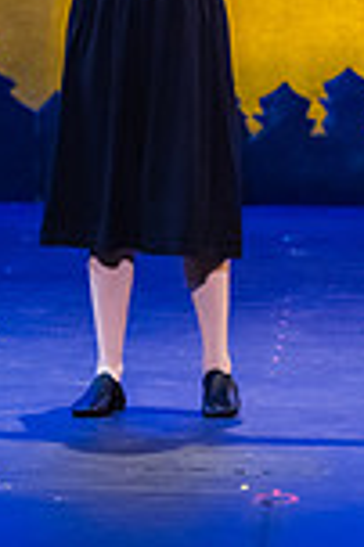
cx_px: 90
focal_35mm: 400
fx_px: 6080
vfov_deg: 5.1
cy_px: -83
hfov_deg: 3.4
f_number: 3.2
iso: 3200
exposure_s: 1/200
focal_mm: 135
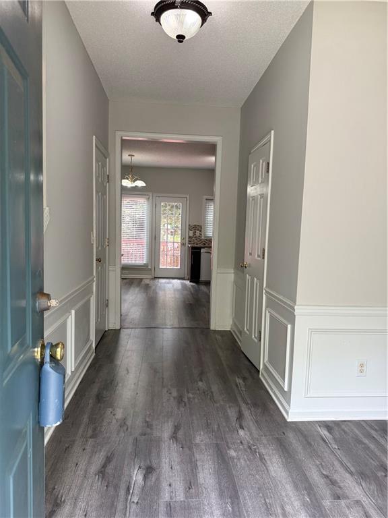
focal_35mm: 24
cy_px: 259
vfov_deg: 71.6
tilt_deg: -4.3
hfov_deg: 56.8
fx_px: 359
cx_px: 194
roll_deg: -1.8
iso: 100
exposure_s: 1/120
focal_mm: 6.76
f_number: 1.78
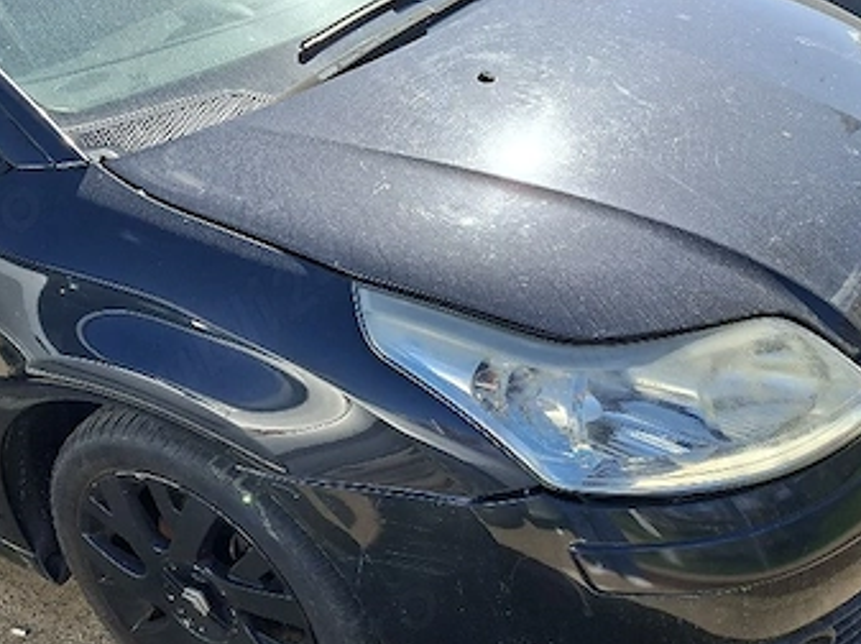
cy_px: 319
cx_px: 376
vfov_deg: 35.1
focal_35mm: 41
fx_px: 1019
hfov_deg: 45.7
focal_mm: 5.54
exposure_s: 1/1667
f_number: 1.8
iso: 50
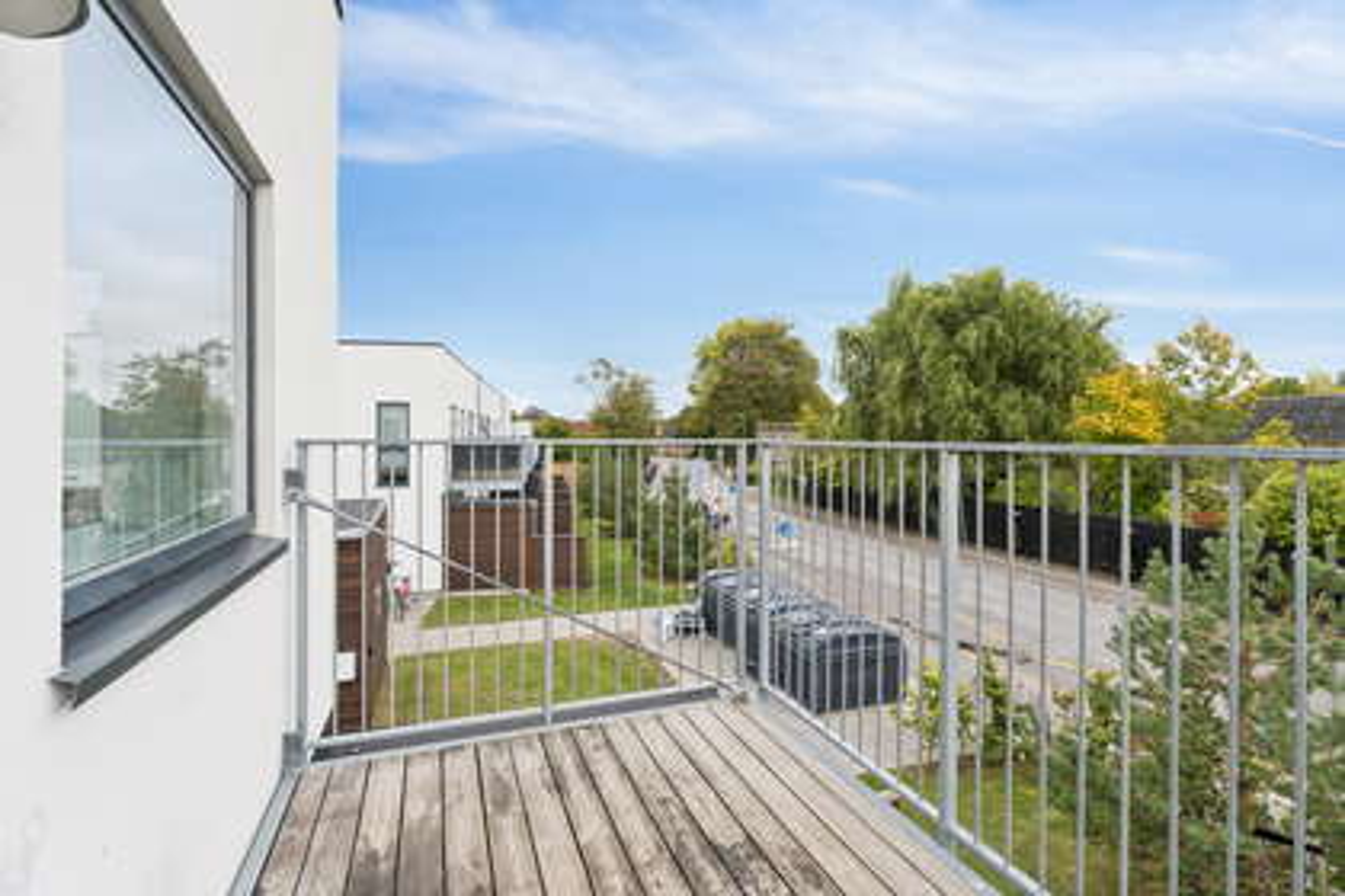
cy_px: 448
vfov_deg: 72.1
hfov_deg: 95.0
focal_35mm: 16
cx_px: 672
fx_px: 616
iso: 200
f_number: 8
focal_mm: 11
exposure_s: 1/125
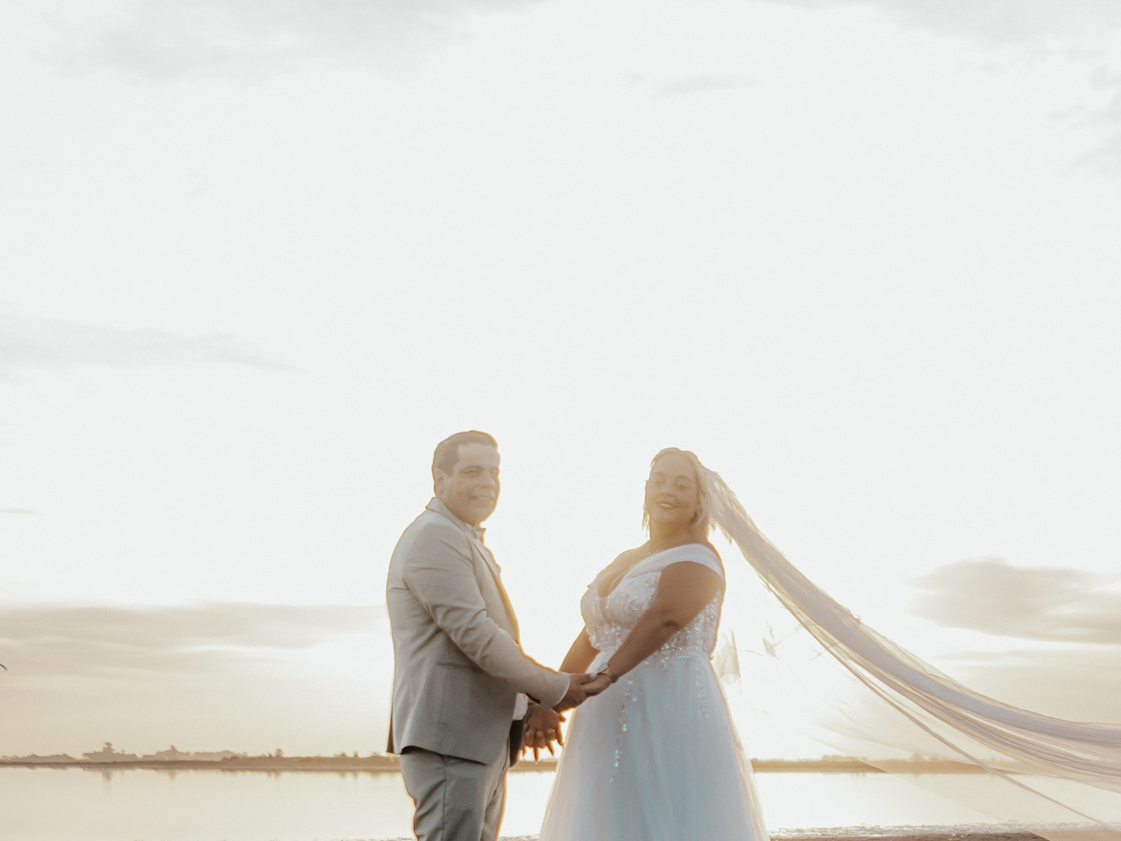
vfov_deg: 18.7
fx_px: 2526
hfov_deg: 24.3
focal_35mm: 78
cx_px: 1004
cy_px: 661
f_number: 2.2
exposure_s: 1/1600
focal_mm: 28
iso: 400
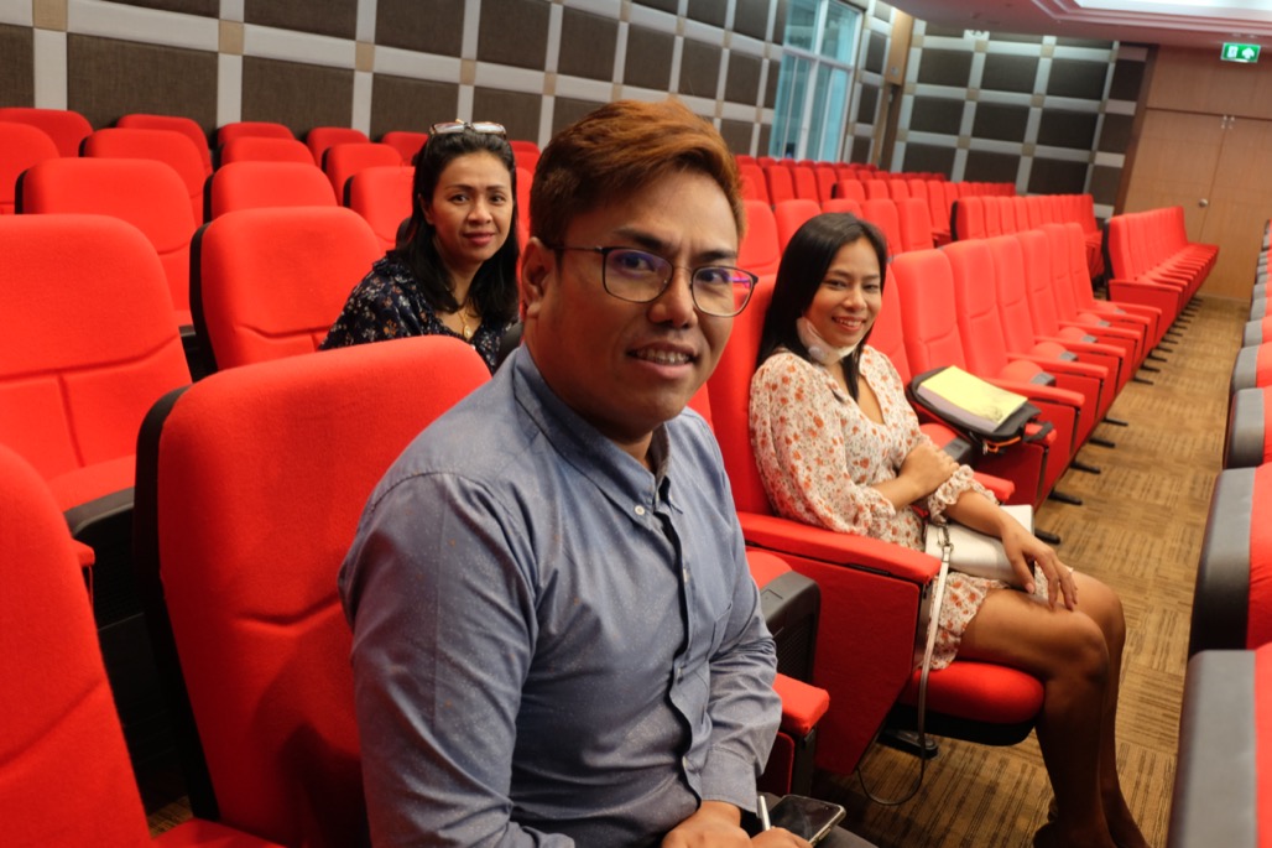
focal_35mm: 32
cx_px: 636
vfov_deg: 41.1
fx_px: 1130
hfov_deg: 58.7
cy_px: 424
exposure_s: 1/28
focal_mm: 21.1
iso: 800
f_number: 4
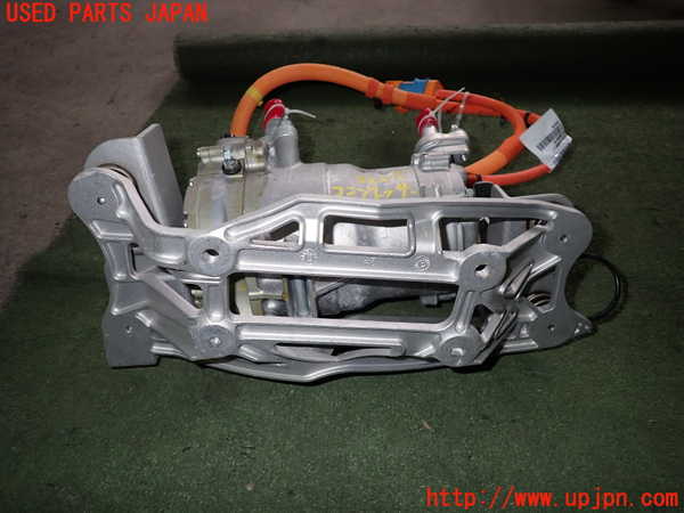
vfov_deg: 54.9
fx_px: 494
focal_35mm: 25
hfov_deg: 69.4
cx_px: 342
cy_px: 256
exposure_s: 1/30
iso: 200
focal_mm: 4.5
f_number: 5.6
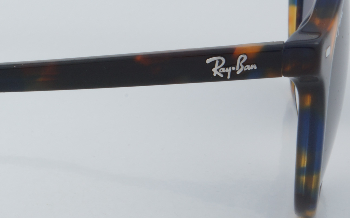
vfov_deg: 7.4
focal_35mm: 177
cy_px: 54
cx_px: -40
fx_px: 1688
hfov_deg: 11.7
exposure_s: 1/4
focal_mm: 50
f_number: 29
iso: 100
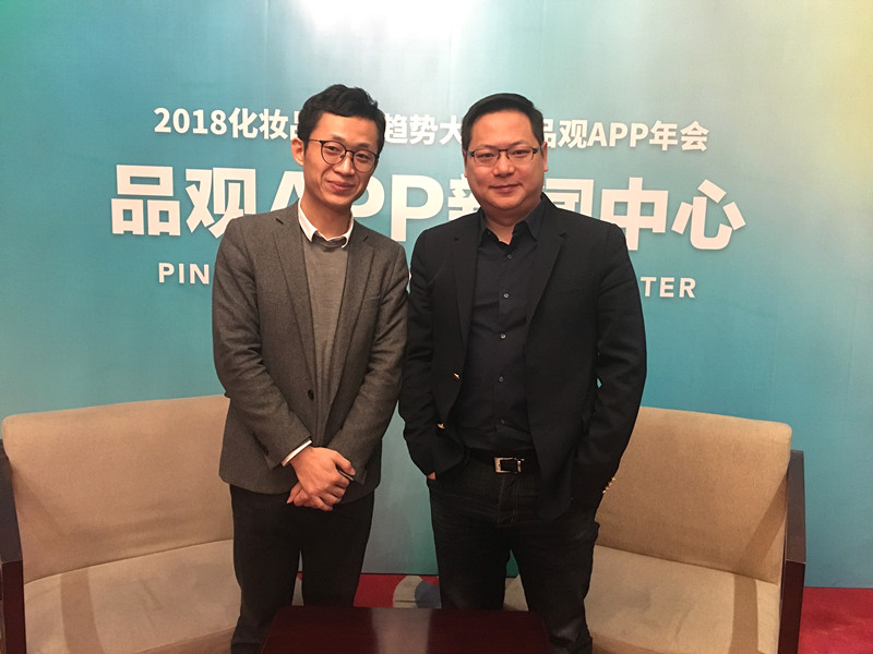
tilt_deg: -6.3
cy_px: 327
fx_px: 731
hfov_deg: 61.7
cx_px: 436
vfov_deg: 48.2
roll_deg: -1.3
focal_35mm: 29
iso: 250
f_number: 2.2
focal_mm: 4.15
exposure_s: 1/17
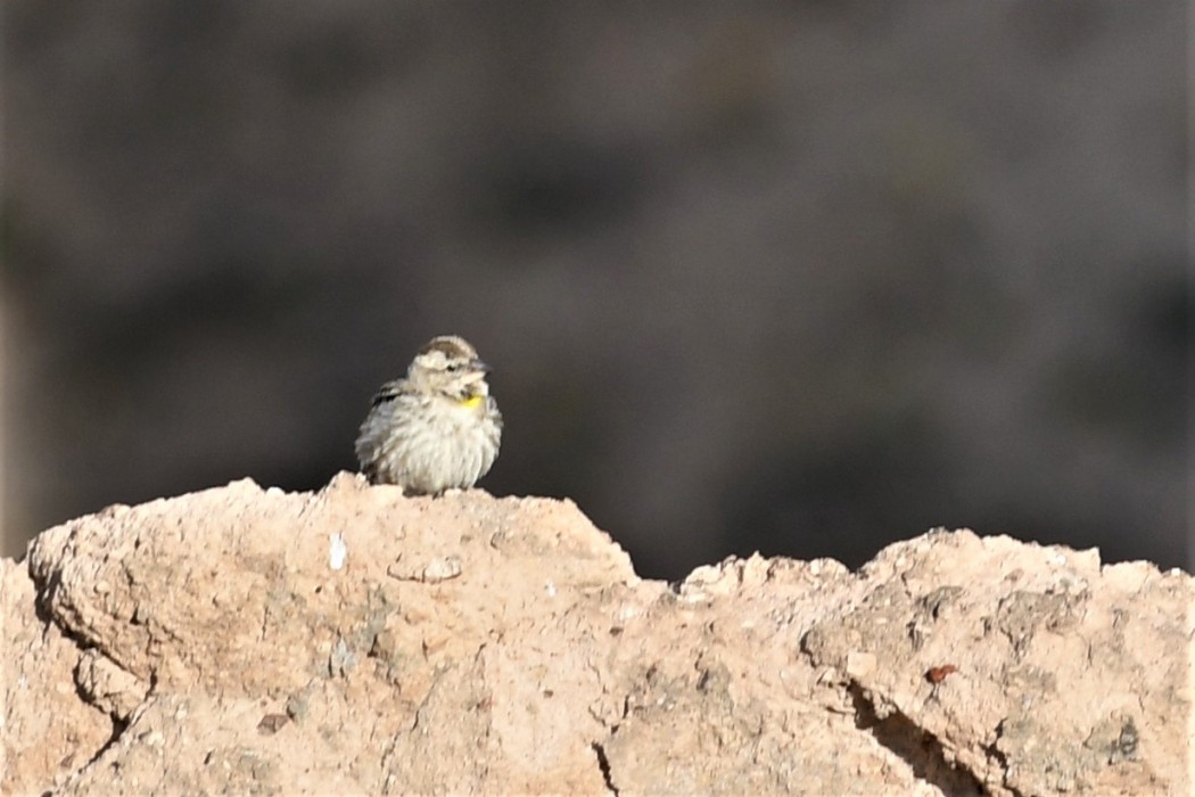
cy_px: 398
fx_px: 20911
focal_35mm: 630
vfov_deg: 2.2
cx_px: 598
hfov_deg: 3.3
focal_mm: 420
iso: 200
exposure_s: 1/800
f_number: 7.1
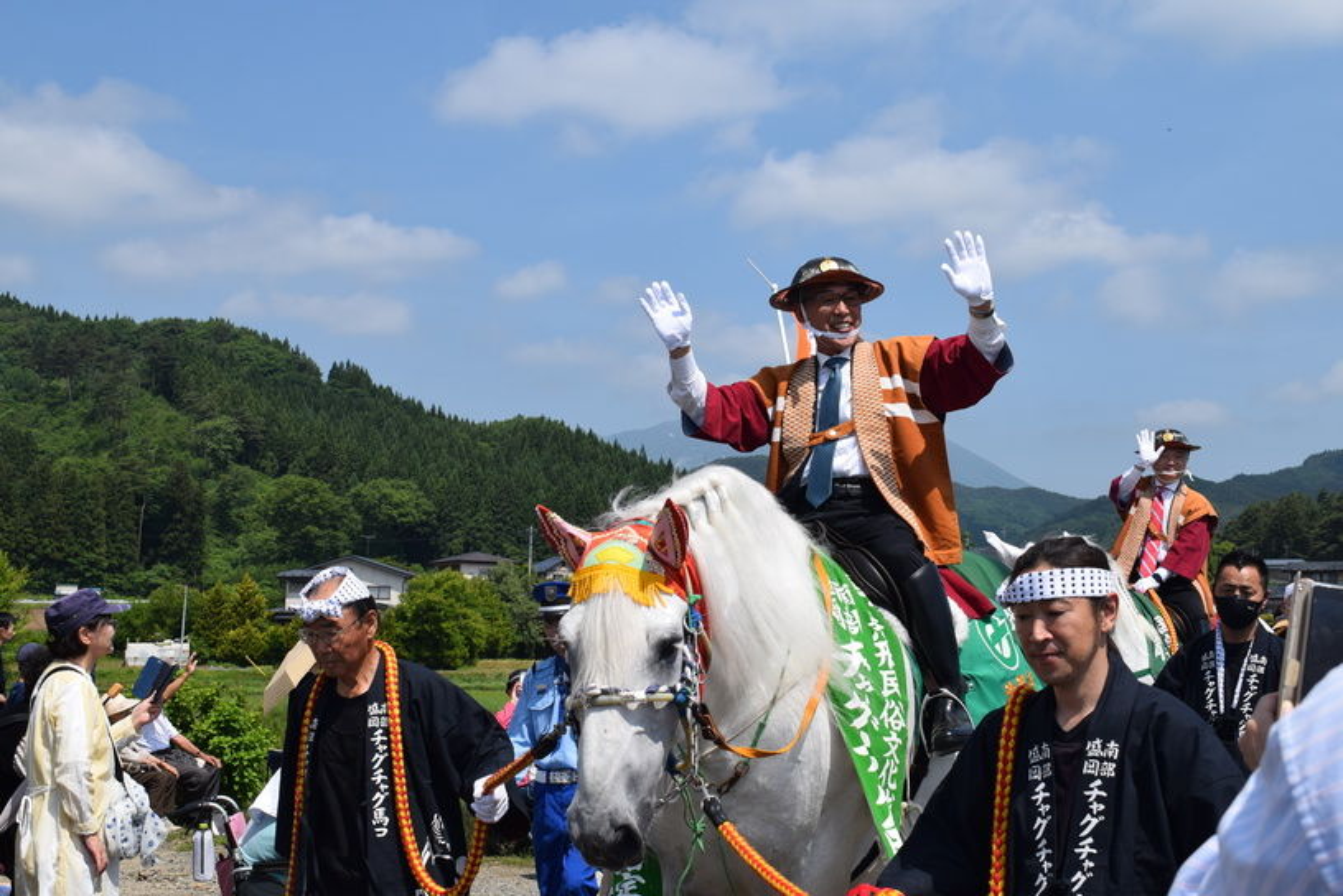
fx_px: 1903
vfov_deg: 26.5
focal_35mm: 51
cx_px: 672
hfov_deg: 38.9
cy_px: 448
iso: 200
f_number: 11
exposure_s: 1/500
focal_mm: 34
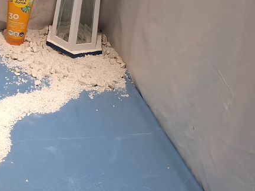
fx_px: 479
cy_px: -41
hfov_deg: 25.8
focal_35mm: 65
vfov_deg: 21.0
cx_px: -72
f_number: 1.8
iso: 80
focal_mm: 5.54
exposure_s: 1/50
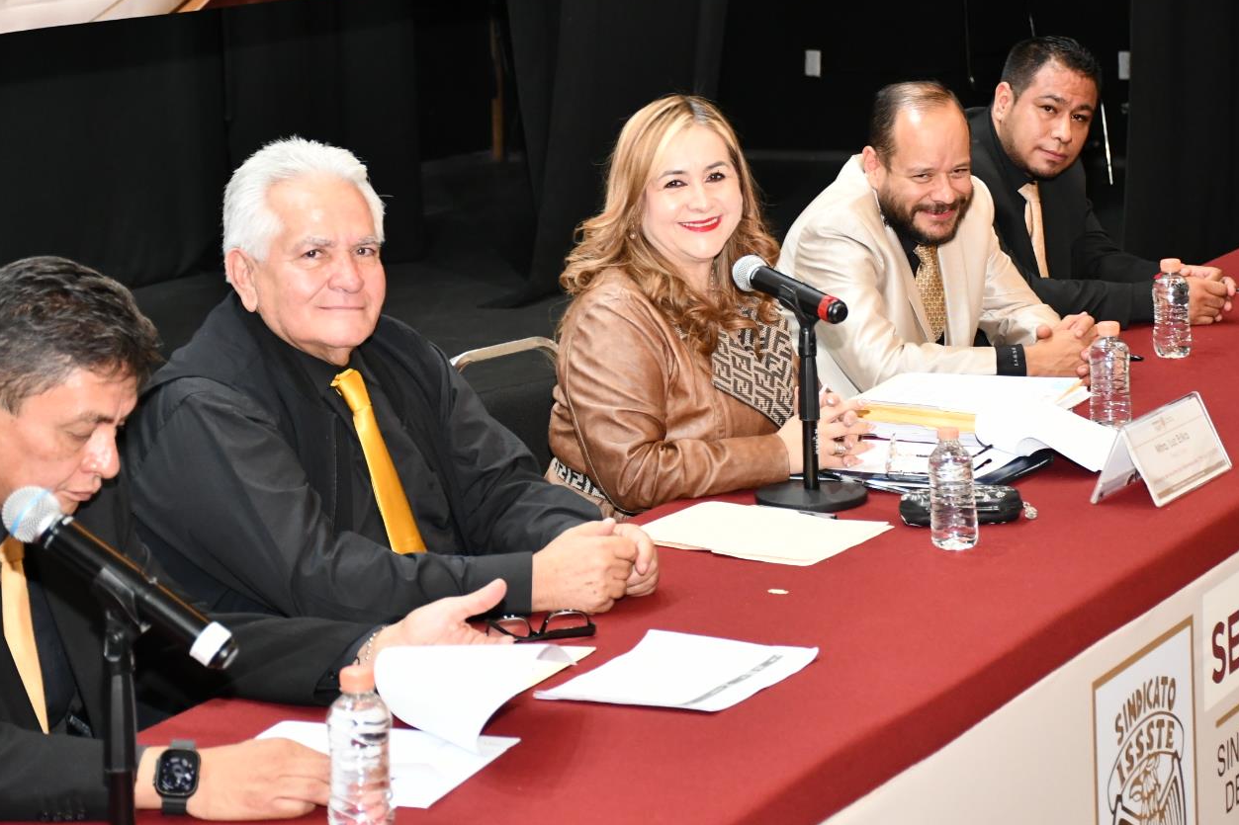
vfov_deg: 14.1
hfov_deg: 21.0
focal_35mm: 97
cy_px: 300
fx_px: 3338
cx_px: 716
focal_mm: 50
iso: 2200
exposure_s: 1/60
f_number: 4.8
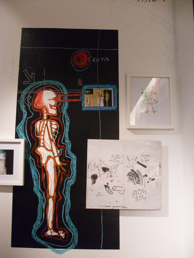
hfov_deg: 37.7
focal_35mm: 38
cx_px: 97
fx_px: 284
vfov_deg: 49.0
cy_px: 129
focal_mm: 6.3
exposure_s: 1/30
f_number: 2.8
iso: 200
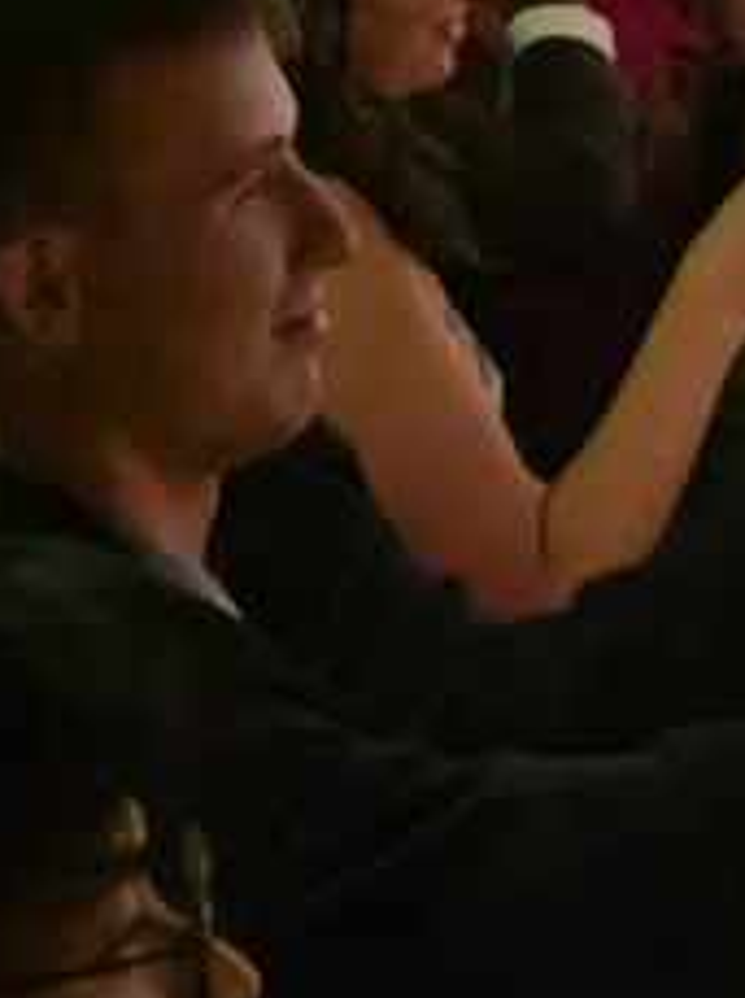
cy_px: -144
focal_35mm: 161
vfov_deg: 12.1
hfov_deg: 8.1
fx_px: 4633
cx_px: 2083
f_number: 1.7
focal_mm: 6.3
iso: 1600
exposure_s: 1/120
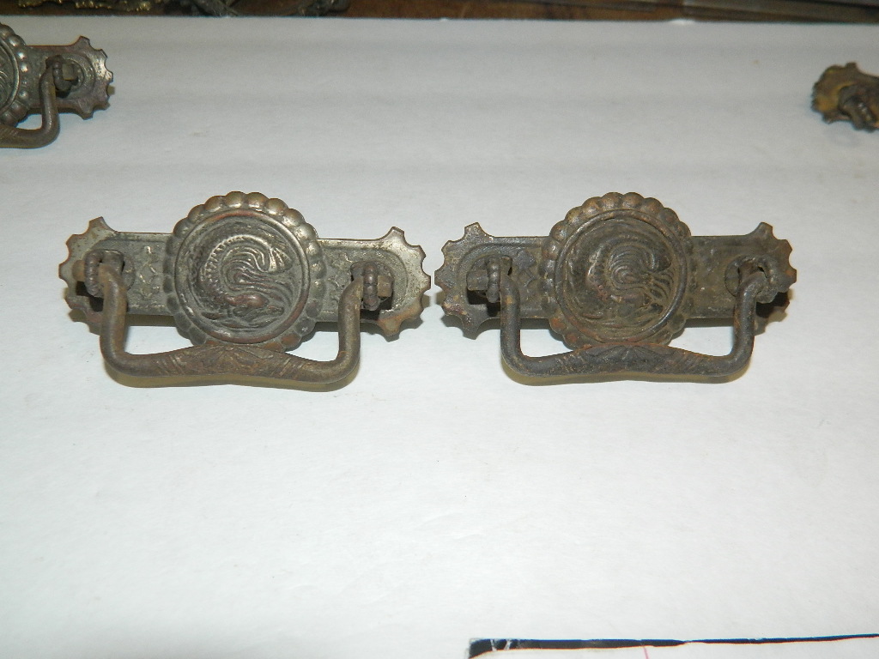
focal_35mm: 35
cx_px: 440
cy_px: 330
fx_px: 889
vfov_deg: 40.7
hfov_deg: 52.6
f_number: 3.3
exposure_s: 1/30
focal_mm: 6.2
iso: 200
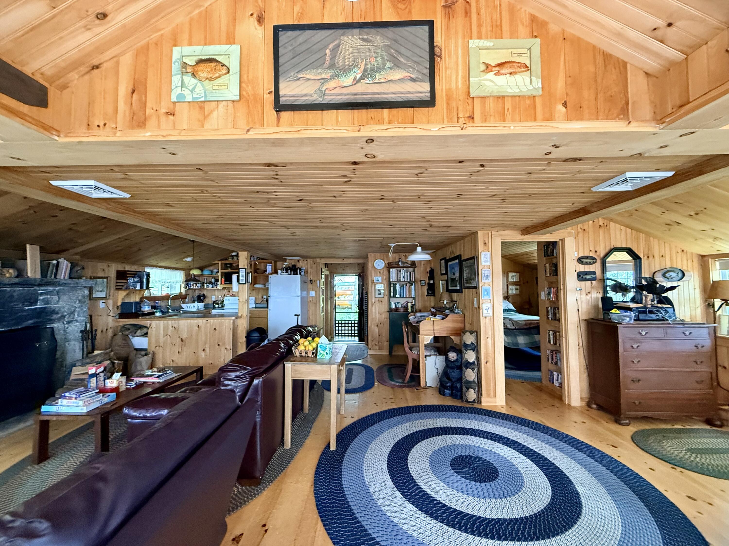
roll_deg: +0.0
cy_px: 273
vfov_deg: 85.7
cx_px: 364
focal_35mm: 14
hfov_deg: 102.1
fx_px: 295
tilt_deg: +3.8
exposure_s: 1/60
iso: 500
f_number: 2.2
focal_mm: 2.22
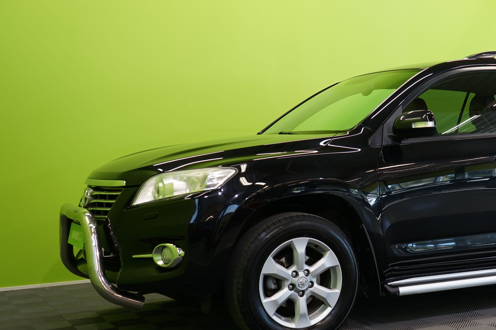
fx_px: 758
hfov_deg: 35.1
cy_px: 183
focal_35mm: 55
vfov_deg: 24.6
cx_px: 397
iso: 400
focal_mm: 34
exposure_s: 1/30
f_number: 5.6
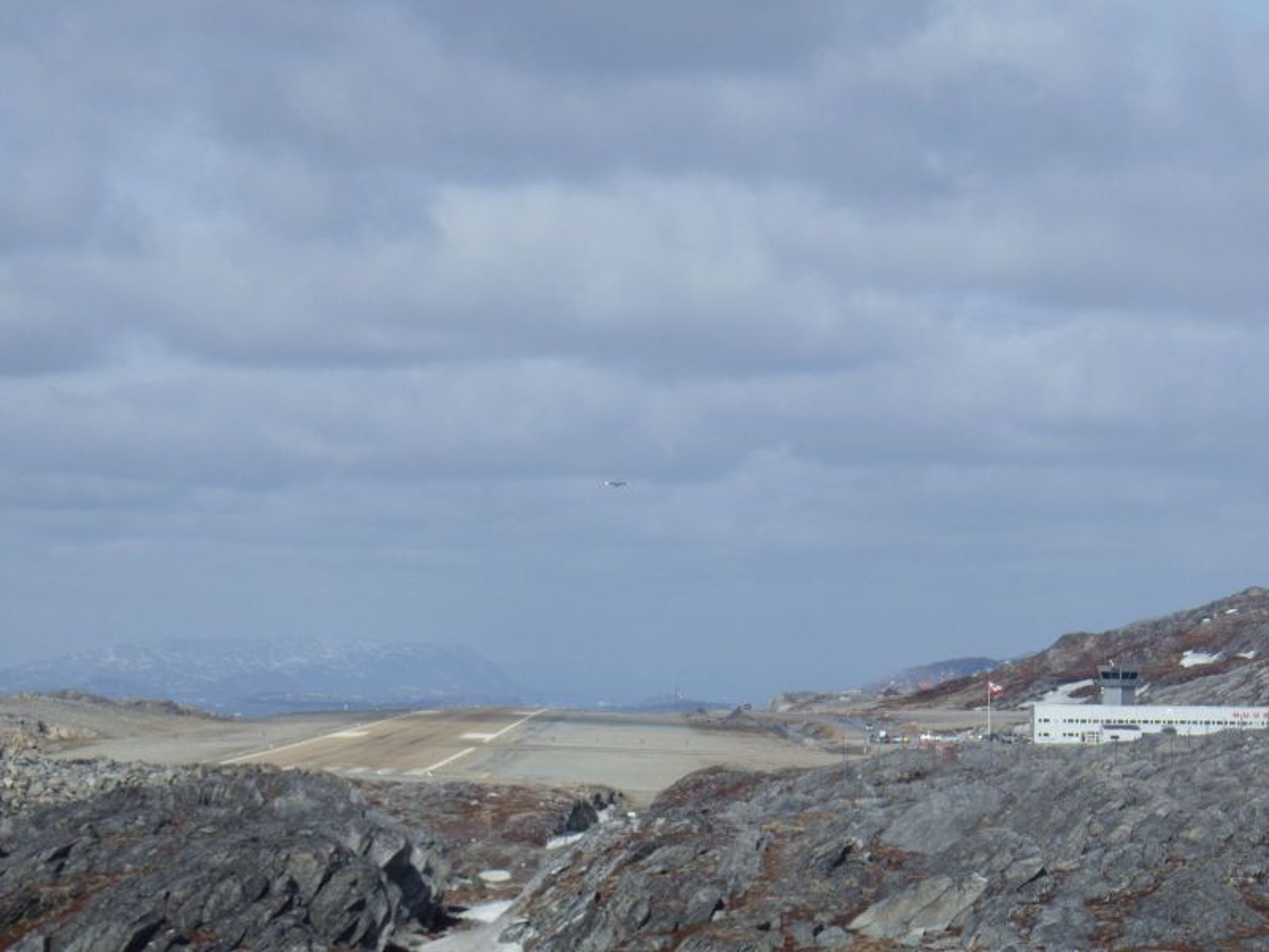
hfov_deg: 14.1
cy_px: 476
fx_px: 5132
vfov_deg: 10.6
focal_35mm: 140
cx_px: 634
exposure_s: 1/640
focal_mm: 25
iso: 125
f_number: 6.6
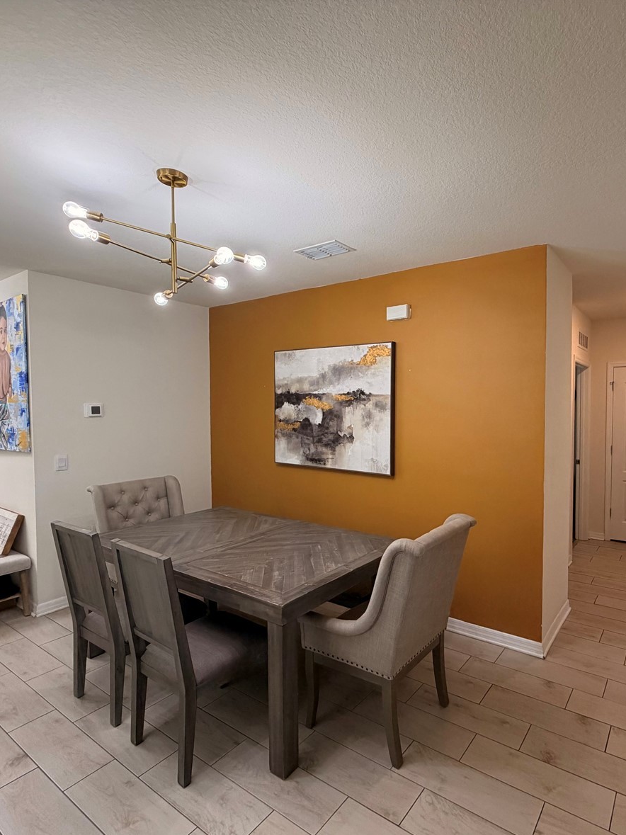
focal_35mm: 19
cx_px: 395
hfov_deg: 67.5
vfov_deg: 84.7
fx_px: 458
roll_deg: +0.0
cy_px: 424
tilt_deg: -2.1
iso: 200
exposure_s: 1/120
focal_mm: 2.22
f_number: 2.2
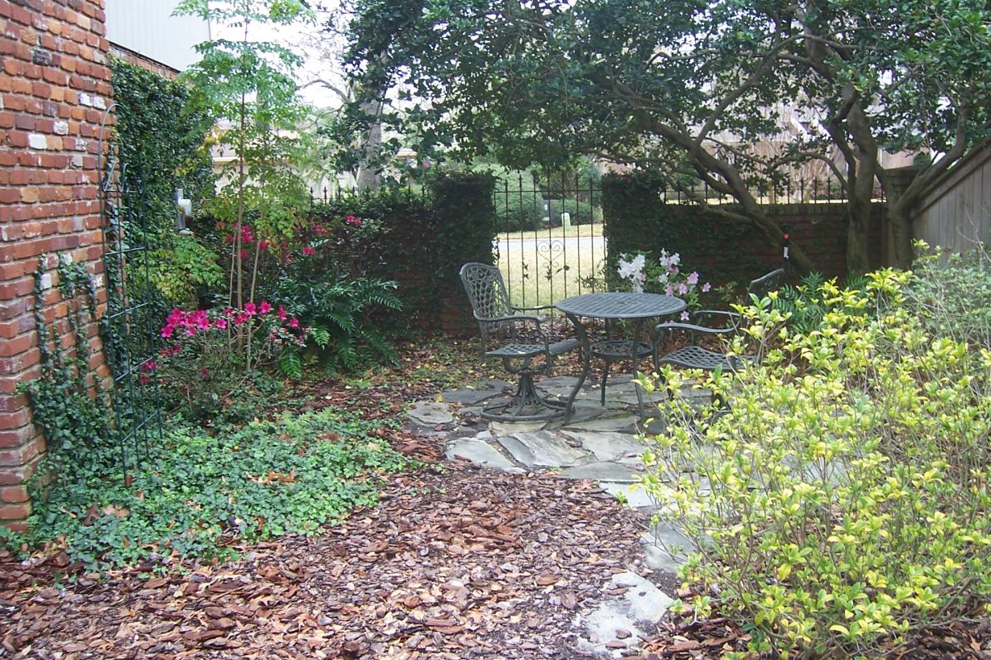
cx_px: 506
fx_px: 1073
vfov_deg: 34.2
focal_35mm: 39
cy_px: 336
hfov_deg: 49.6
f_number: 3
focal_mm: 6
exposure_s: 1/125
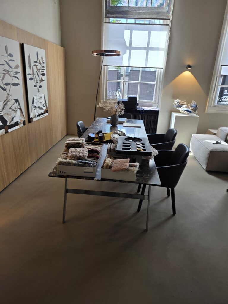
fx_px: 202
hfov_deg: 58.9
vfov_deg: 73.9
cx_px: 114
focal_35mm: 23
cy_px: 152
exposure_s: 1/50
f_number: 1.7
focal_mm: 6.3
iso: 12
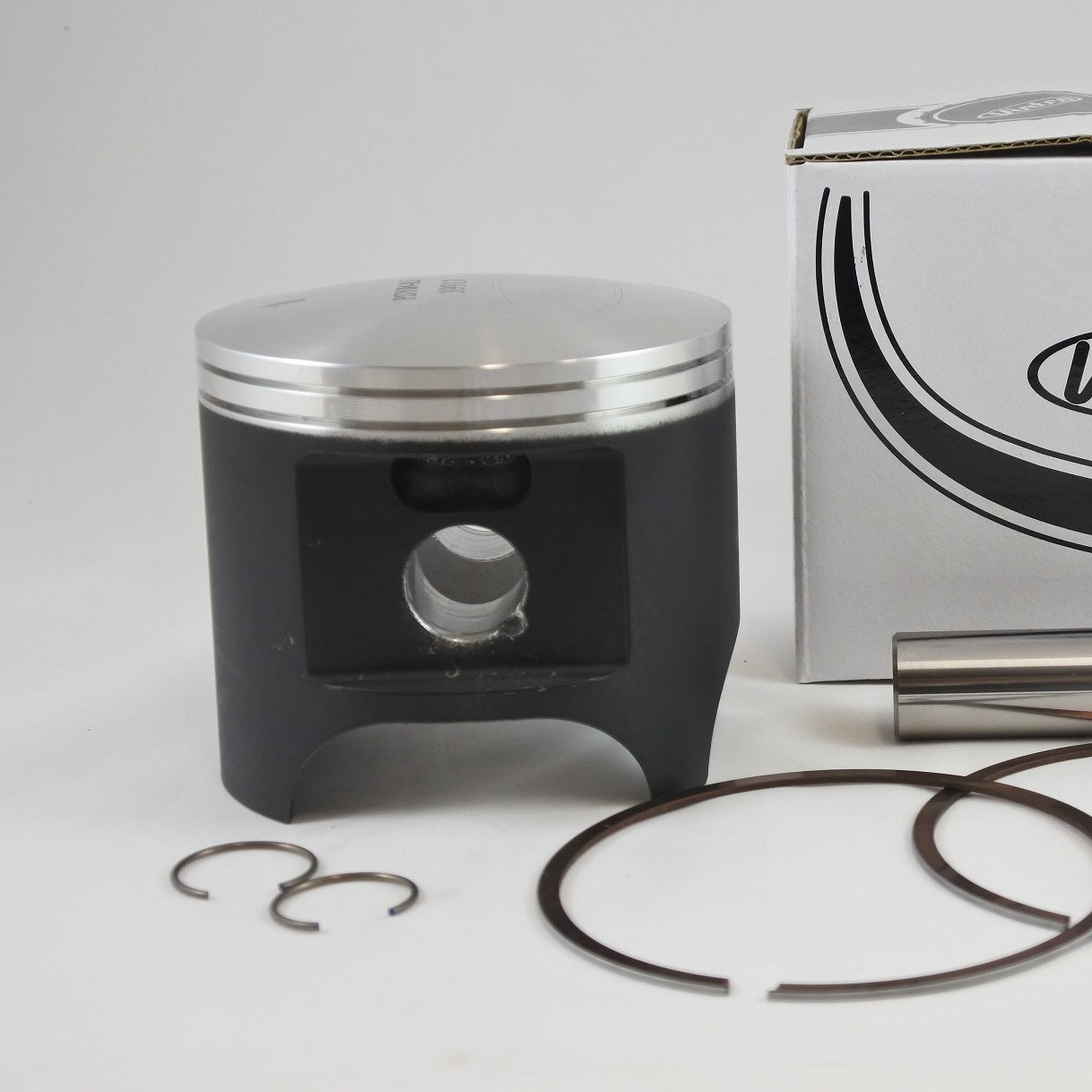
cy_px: 546
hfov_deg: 25.5
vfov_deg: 25.7
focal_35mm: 67
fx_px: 2391
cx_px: 802
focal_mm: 19.3
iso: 450
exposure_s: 1/125
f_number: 4.5
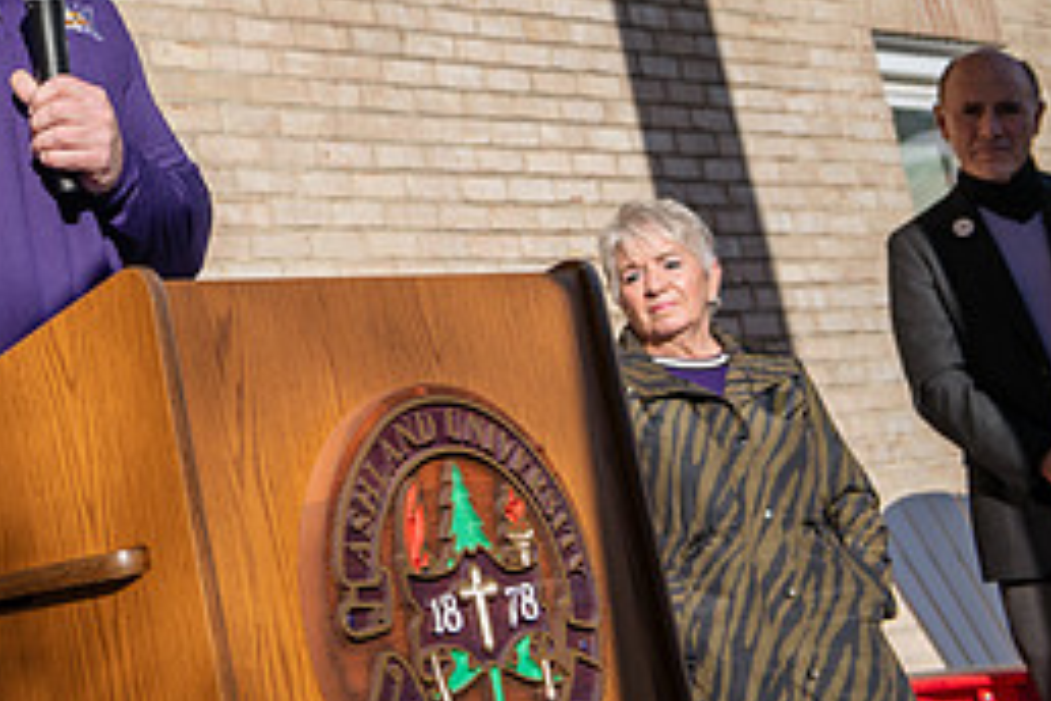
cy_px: -51
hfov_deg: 18.4
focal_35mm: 108
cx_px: -24
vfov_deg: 12.5
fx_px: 3153
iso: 80
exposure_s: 1/800
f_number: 4
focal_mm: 48
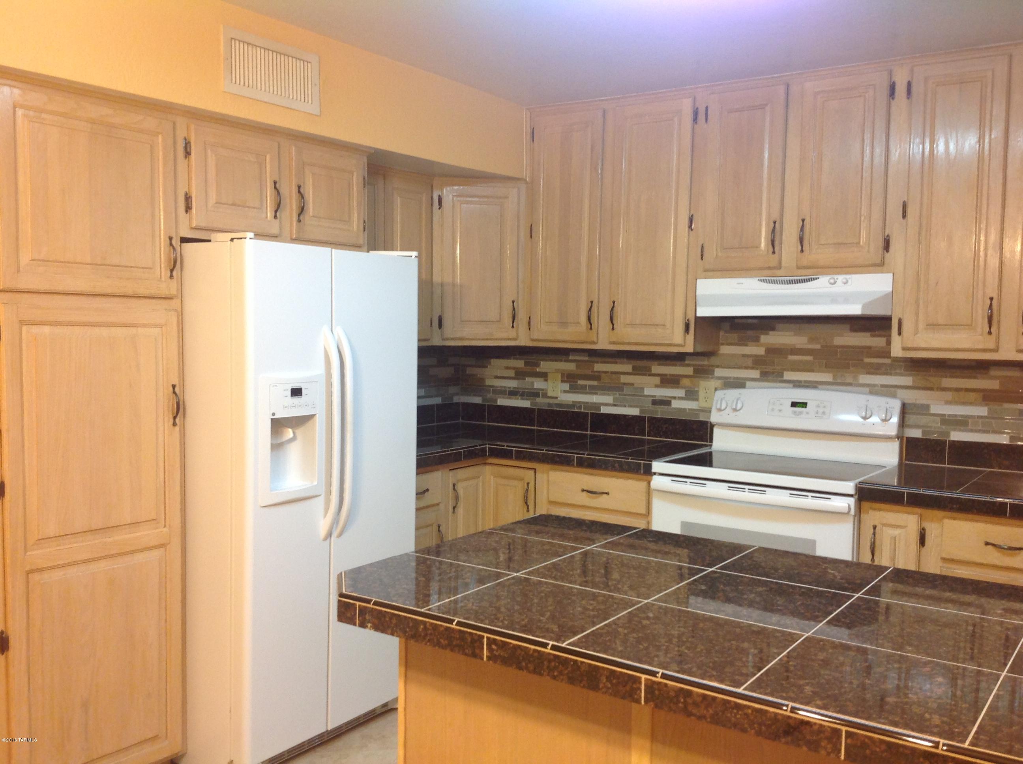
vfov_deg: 40.6
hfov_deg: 52.7
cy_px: 382
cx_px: 512
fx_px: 1033
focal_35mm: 35
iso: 80
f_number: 2.4
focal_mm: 4.28
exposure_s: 1/15
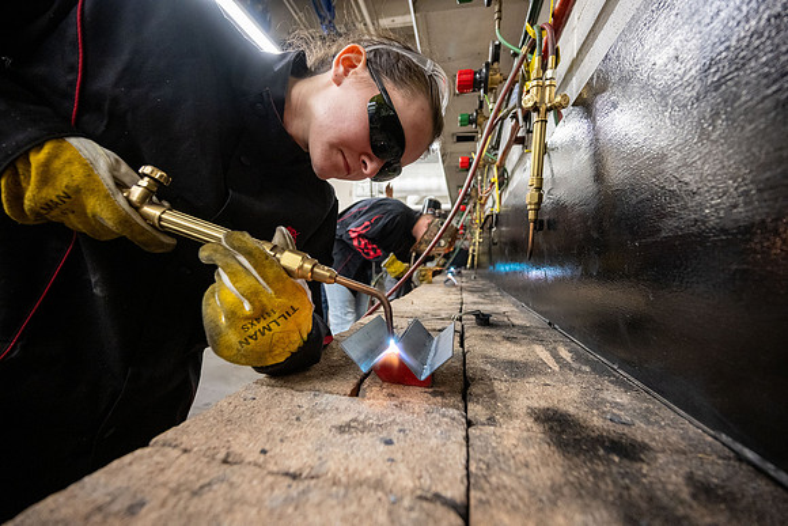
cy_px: 263
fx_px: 307
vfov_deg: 81.2
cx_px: 394
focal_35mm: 14
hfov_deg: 104.2
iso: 2500
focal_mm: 14
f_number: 4
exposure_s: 1/160
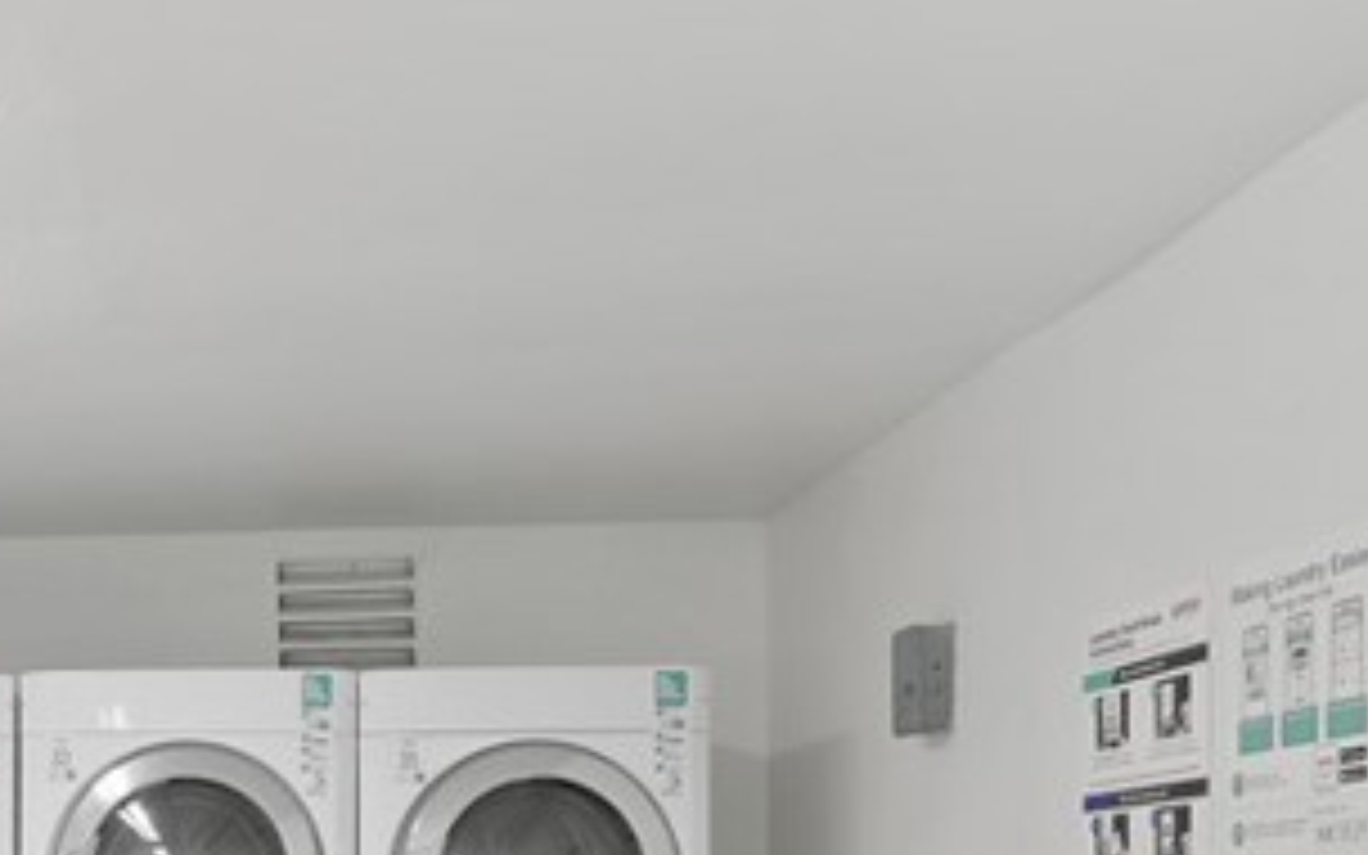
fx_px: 2115
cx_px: -207
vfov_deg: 21.3
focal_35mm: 57
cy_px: 1019
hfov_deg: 31.1
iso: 500
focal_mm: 16.5
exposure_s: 1/25
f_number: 4
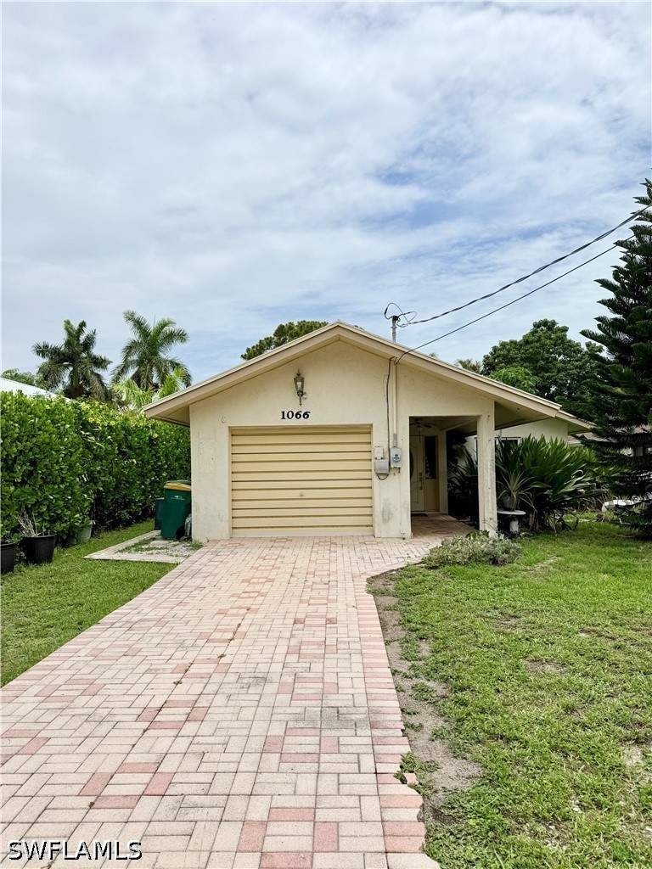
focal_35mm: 24
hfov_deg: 56.8
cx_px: 326
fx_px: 603
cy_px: 434
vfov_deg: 71.6
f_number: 1.78
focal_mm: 6.76
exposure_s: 1/14286
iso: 80
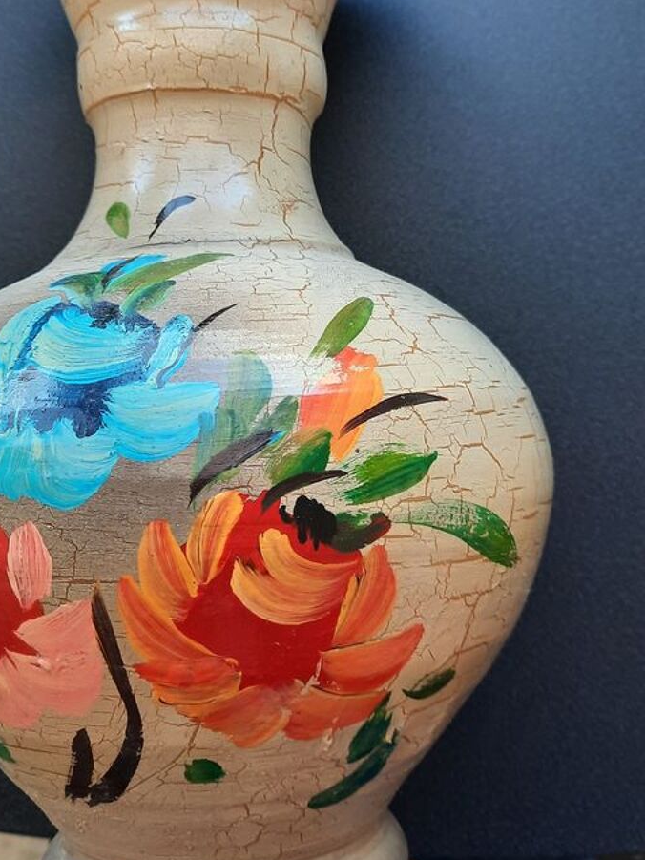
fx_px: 919
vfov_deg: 49.7
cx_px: 298
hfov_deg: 38.7
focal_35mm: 37
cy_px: 330
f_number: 2
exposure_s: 1/50
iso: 100
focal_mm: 4.6
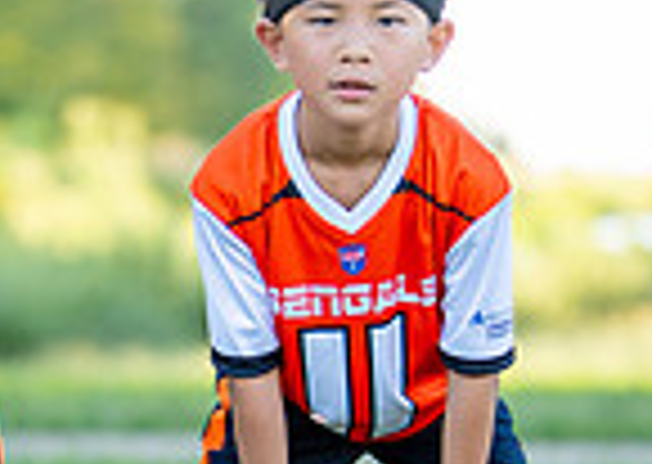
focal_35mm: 240
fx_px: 4436
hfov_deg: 8.4
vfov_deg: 6.0
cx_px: 149
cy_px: 420
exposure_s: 1/800
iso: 100
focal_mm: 50
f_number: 1.2
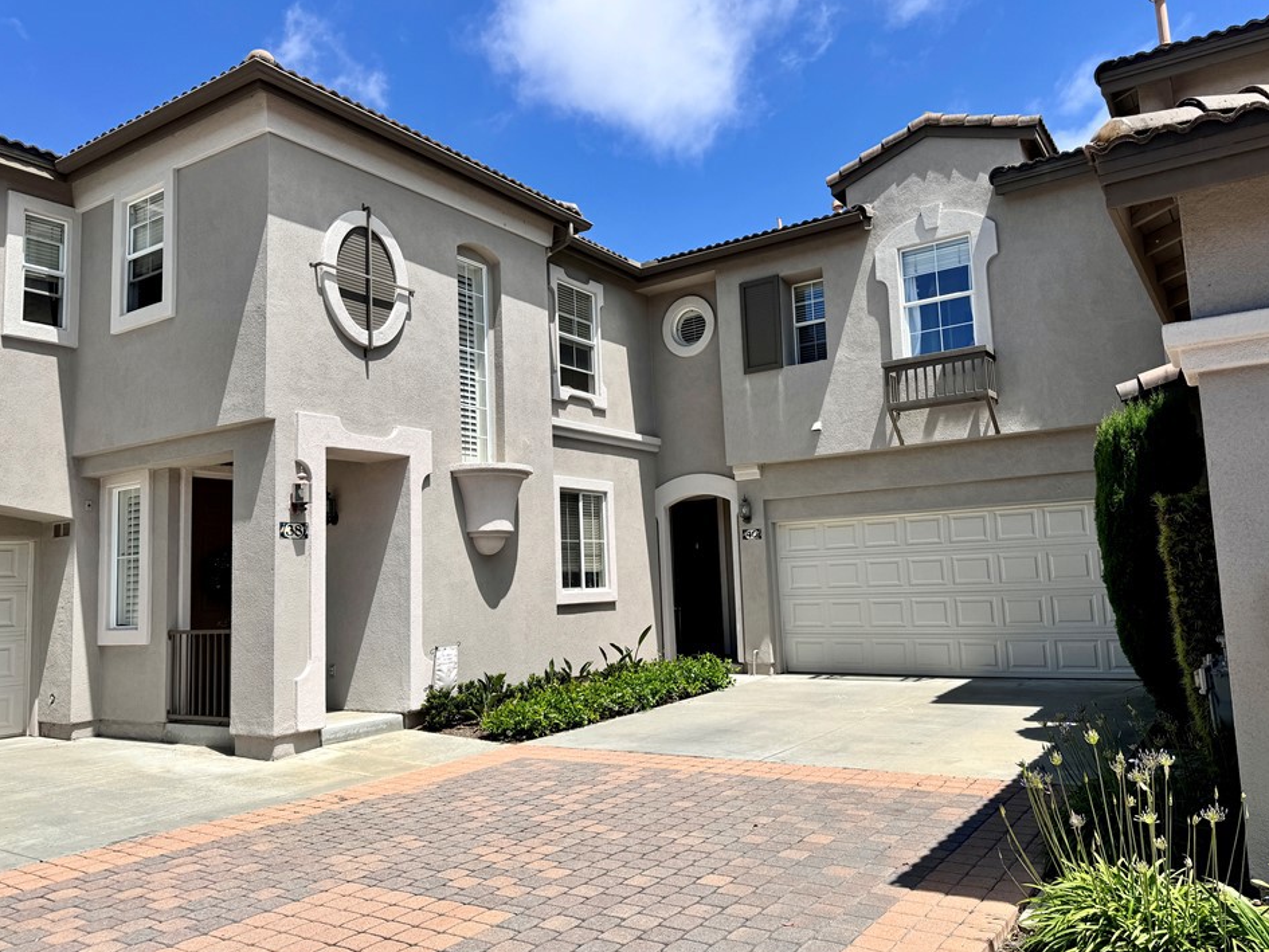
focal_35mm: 26
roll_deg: +2.4
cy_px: 471
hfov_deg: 67.3
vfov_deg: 53.1
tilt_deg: +5.6
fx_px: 953
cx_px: 661
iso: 80
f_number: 1.78
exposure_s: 1/5348
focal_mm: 6.76
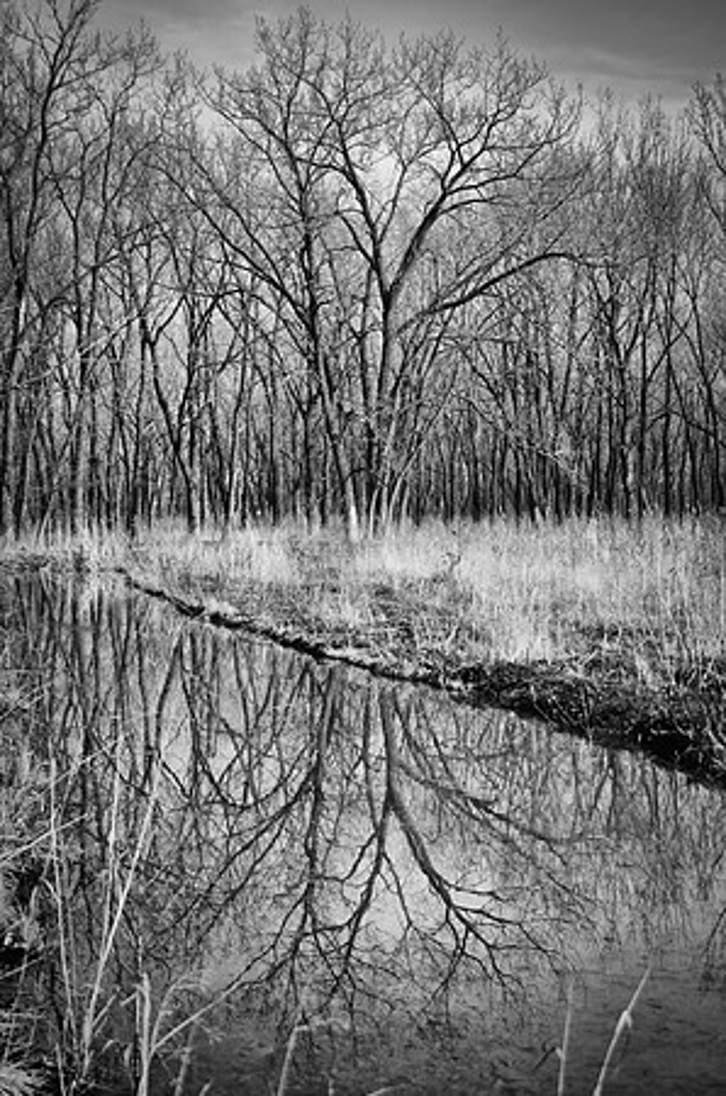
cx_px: 363
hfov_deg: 18.8
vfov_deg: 28.1
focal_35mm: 72
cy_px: 548
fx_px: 2188
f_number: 4.5
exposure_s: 1/500
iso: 100
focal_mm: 48
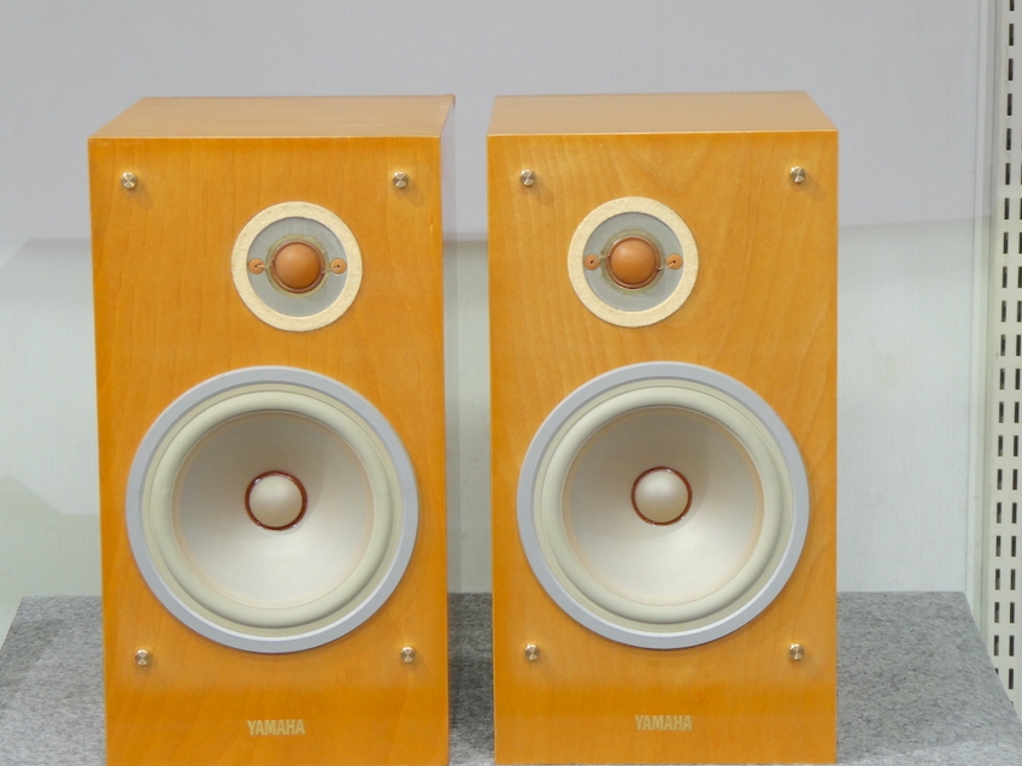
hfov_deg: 17.7
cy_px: 429
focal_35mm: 111
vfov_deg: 13.3
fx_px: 3277
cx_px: 469
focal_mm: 17.5
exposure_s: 1/6
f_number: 5
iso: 200
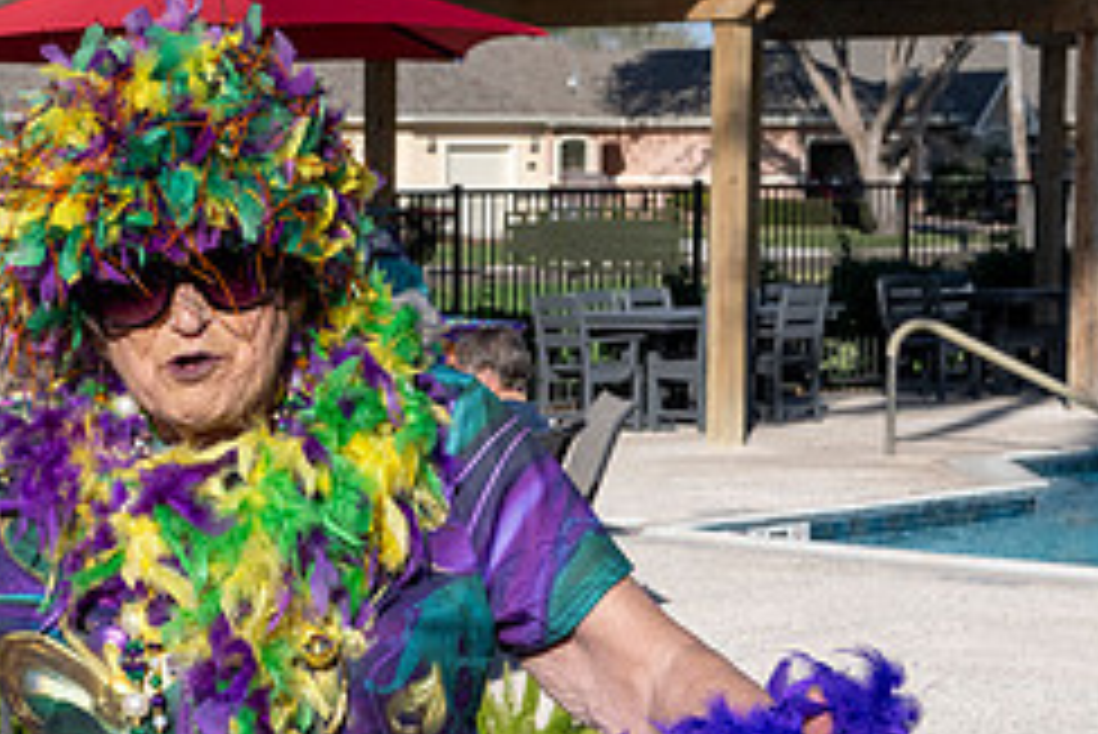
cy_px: 669
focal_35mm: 114
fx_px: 3479
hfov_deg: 17.7
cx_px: 148
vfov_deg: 11.9
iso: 640
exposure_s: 1/1250
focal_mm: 48
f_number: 10
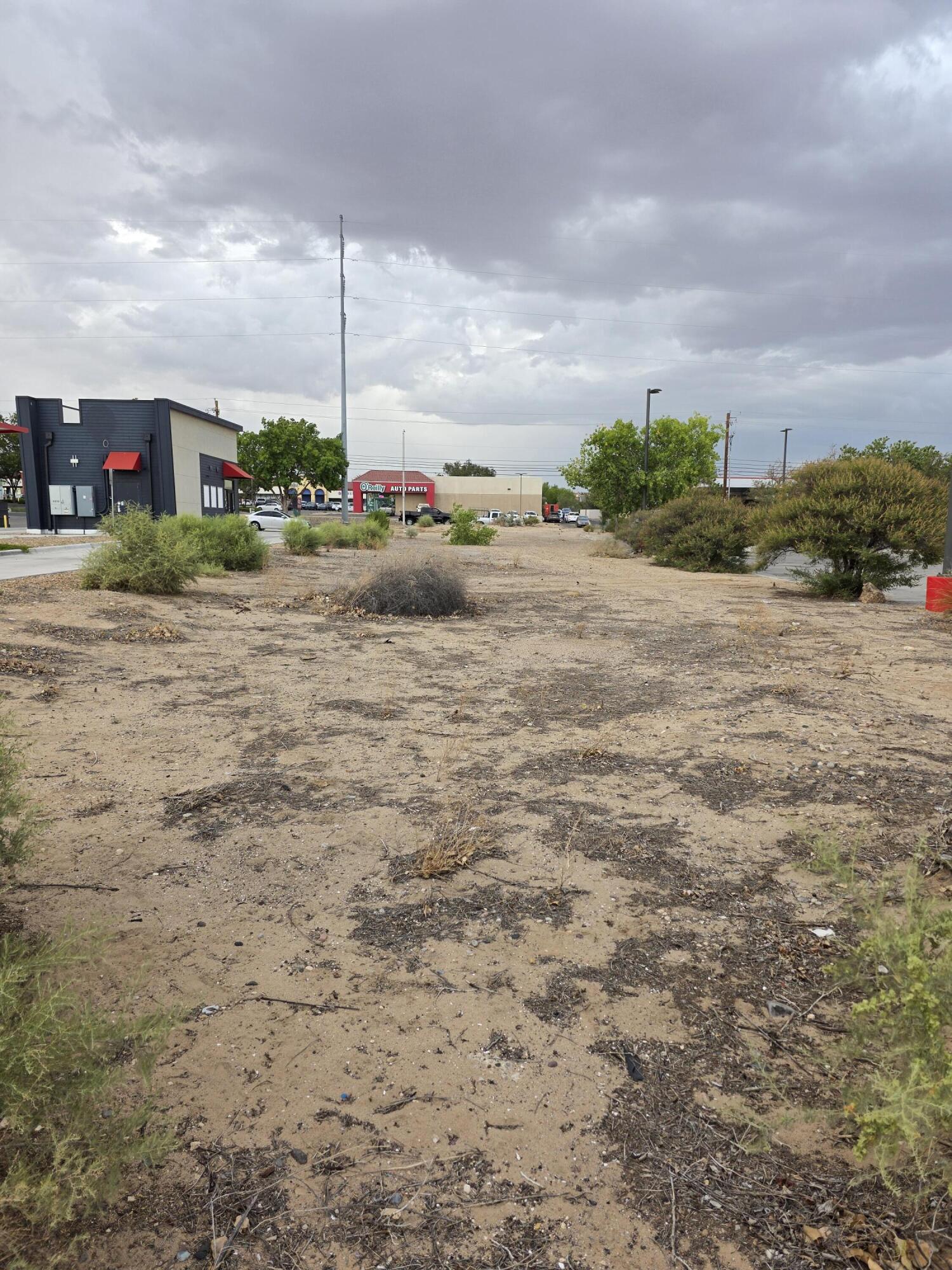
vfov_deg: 73.9
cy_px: 635
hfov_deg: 58.9
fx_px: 843
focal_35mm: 23
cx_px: 476
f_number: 1.7
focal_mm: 6.3
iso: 40
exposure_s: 1/180
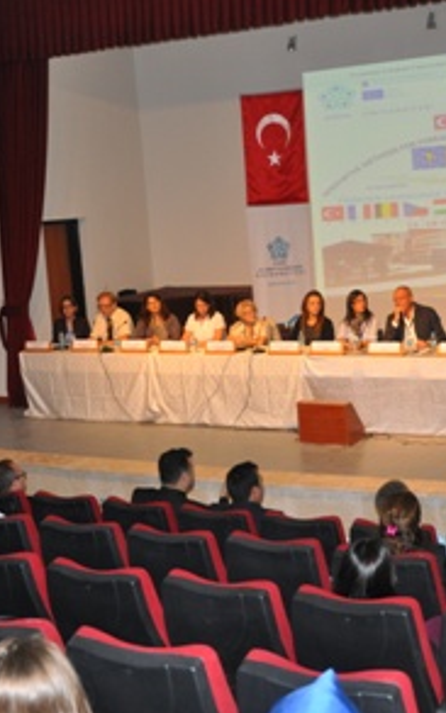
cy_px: 358
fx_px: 1090
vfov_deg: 36.3
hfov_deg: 23.1
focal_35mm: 56
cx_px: 280
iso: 800
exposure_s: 1/60
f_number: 4
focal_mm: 24
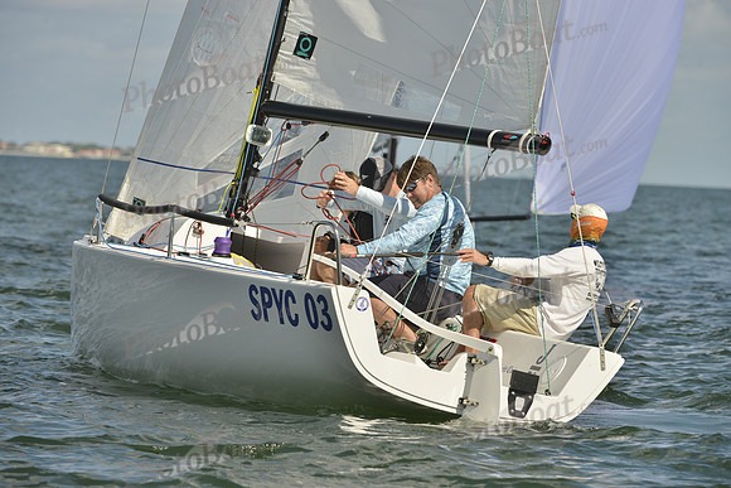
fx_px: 5687
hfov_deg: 7.4
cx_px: 366
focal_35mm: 280
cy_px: 244
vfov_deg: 4.9
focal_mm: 280
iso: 280
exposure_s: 1/1000
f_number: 9
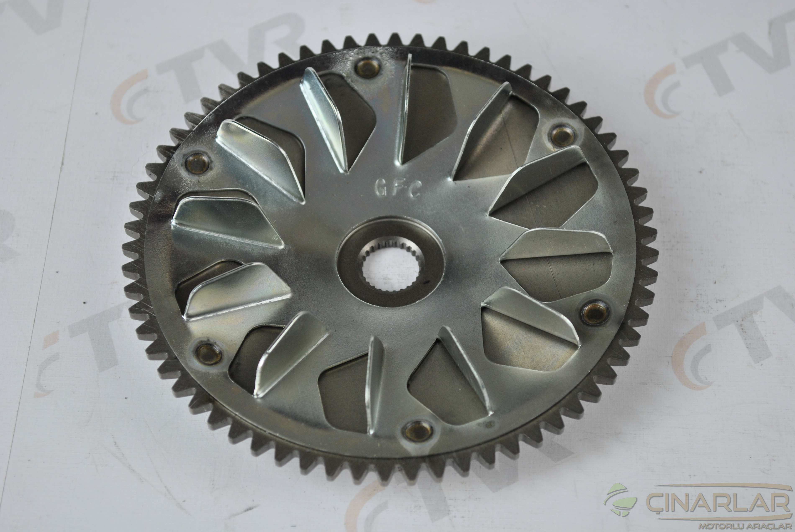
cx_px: 398
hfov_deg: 24.6
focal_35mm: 82
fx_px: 1824
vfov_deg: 16.6
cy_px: 266
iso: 200
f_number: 6.3
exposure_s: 1/25
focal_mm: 55
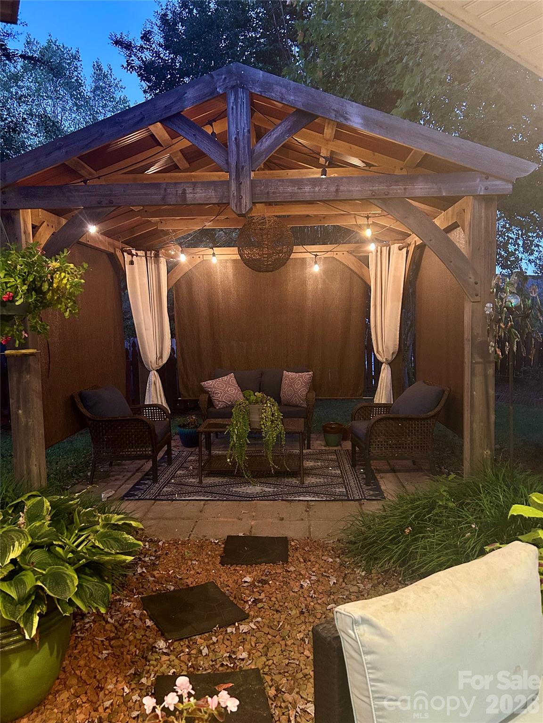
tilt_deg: -5.1
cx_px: 272
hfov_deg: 53.1
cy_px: 362
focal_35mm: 26
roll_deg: +1.6
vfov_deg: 67.3
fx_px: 544
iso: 640
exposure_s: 1/30
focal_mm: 5.7
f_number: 1.5
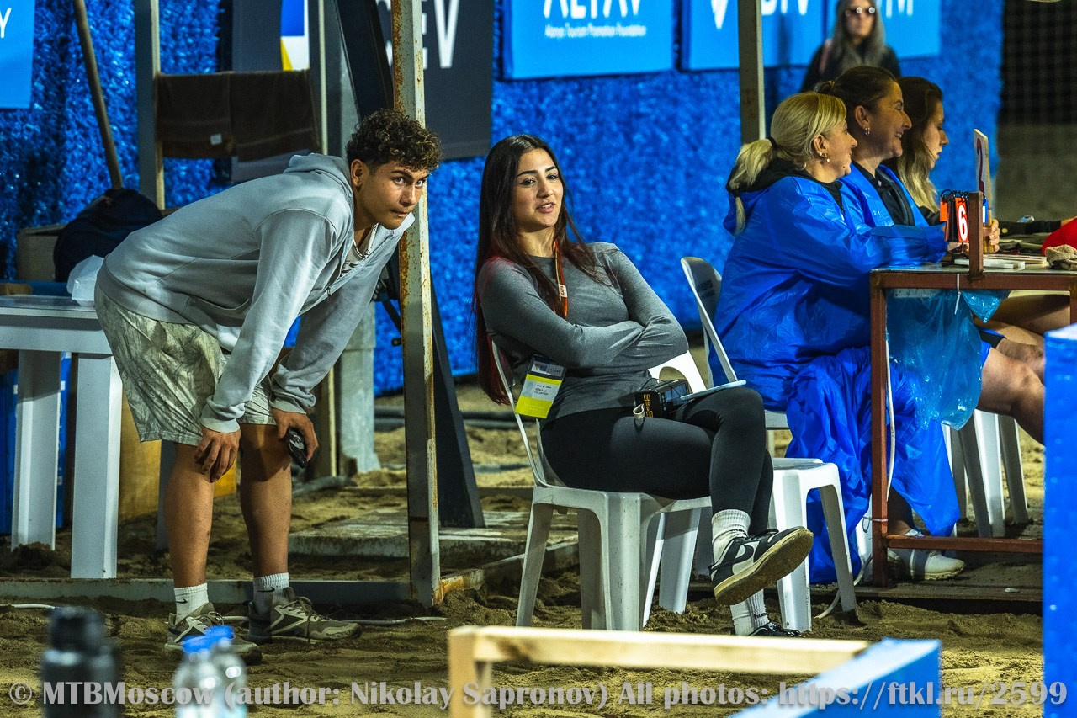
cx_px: 538
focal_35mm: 180
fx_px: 5384
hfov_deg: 11.4
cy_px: 359
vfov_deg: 7.6
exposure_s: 1/250
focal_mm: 120
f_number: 3.5
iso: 2000
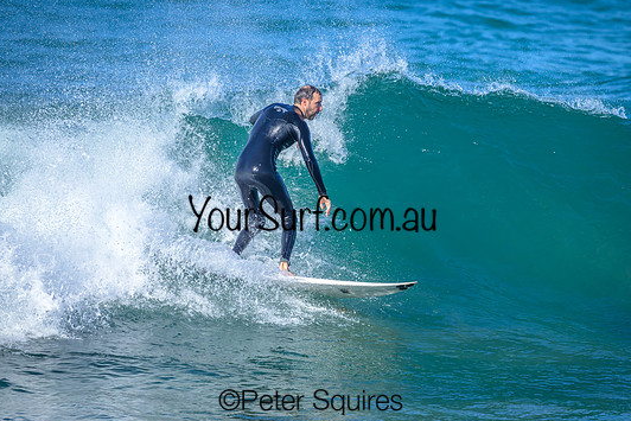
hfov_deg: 2.4
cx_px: 311
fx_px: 15305
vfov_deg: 1.6
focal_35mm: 873
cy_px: 203
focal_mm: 800
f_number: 10
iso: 1000
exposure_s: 1/2000
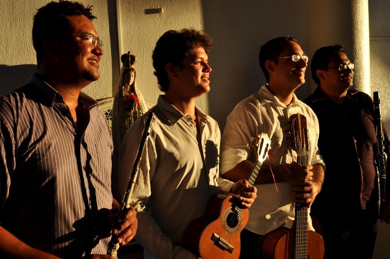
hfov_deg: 43.7
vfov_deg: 29.8
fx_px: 487
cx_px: 195
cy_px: 130
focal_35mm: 45
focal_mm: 30
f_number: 9
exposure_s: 1/80
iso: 200
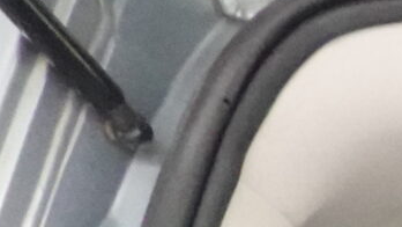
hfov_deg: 8.9
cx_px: 1294
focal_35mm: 185
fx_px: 1973
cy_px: 947
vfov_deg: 5.6
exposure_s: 1/60
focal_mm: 9
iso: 3200
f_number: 2.8
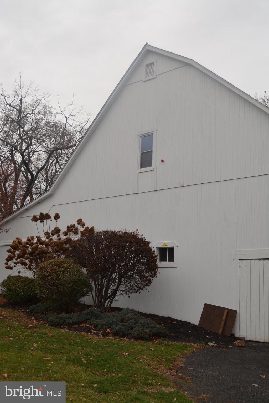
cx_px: 134
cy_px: 202
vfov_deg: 49.6
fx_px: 437
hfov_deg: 34.2
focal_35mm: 39
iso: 100
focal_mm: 26
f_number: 5.6
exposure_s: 1/200
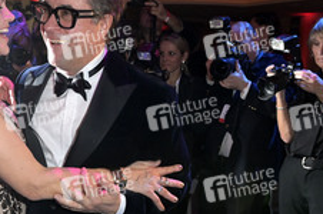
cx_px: 59
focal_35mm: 48
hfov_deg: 39.4
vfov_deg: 27.7
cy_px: 150
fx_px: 430
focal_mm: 24
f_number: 5
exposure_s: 1/250
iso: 6400
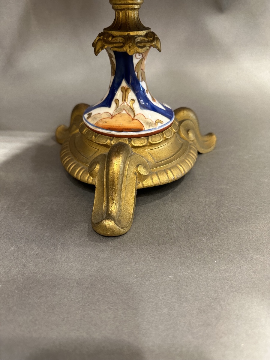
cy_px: 180
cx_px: 135
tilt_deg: -33.9
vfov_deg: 71.6
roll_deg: -0.6
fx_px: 250
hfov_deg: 56.8
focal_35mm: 24
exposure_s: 1/50
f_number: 1.78
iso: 320
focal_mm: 6.86
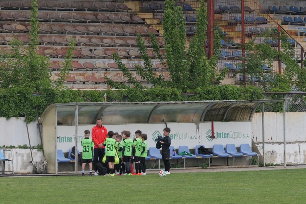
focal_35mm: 105
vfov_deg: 13.0
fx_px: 892
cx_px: 153
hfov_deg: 19.5
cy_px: 102
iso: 160
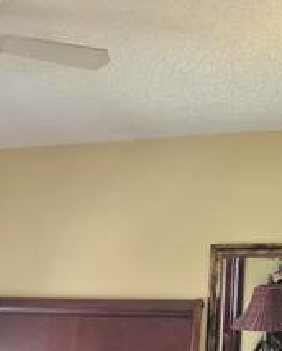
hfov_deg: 22.1
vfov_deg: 26.3
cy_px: 376
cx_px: 3
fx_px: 697
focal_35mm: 67
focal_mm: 6.3
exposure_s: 1/120
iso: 125
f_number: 1.7
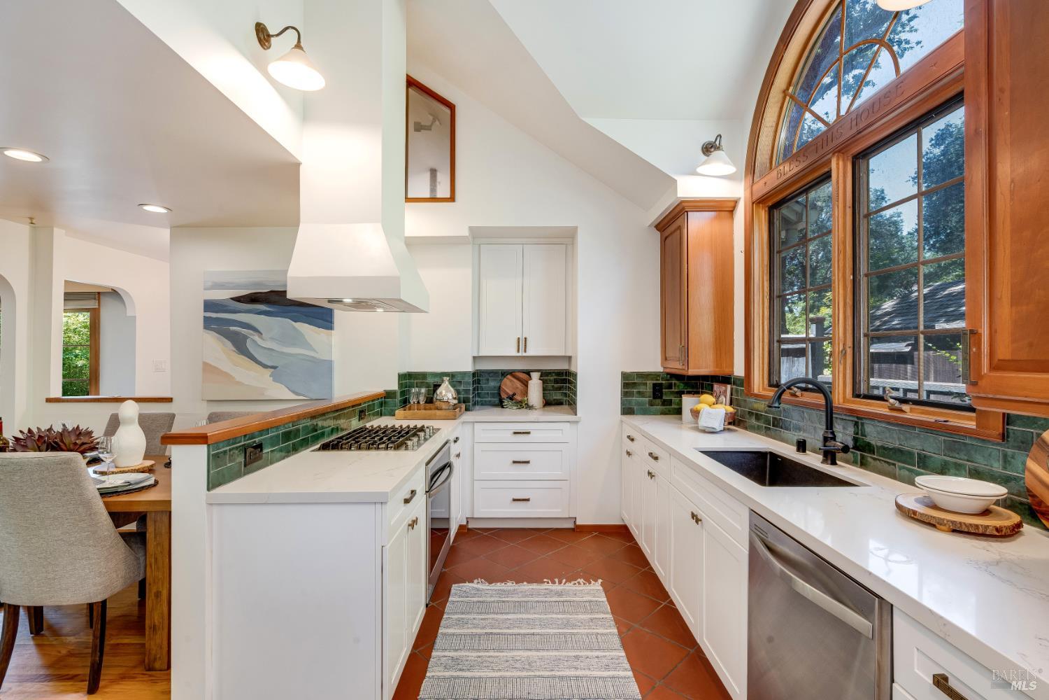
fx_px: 466
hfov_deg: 96.7
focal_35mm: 16
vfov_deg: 73.7
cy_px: 350
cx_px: 524
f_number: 11
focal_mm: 16
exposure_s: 1/125
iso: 400
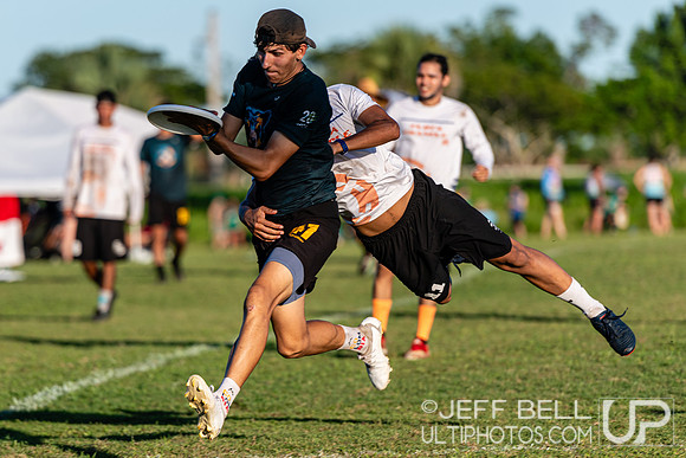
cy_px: 233
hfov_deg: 7.1
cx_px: 238
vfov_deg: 4.8
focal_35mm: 289
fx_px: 5511
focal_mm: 200
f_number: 3.2
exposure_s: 1/1250
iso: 64
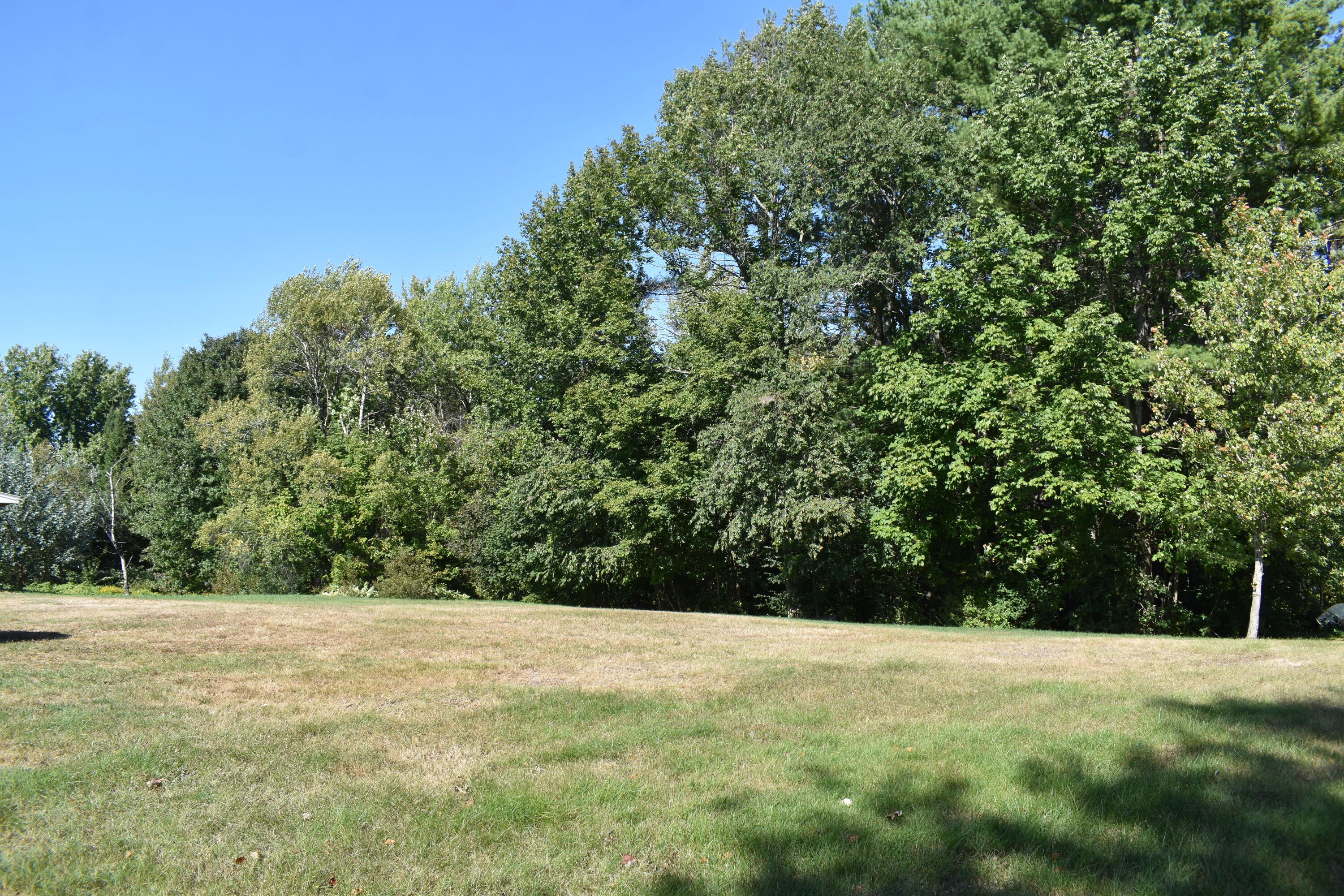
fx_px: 1008
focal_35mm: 27
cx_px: 672
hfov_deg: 67.4
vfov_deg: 47.9
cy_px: 448
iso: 160
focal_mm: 18
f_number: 8
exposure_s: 1/250
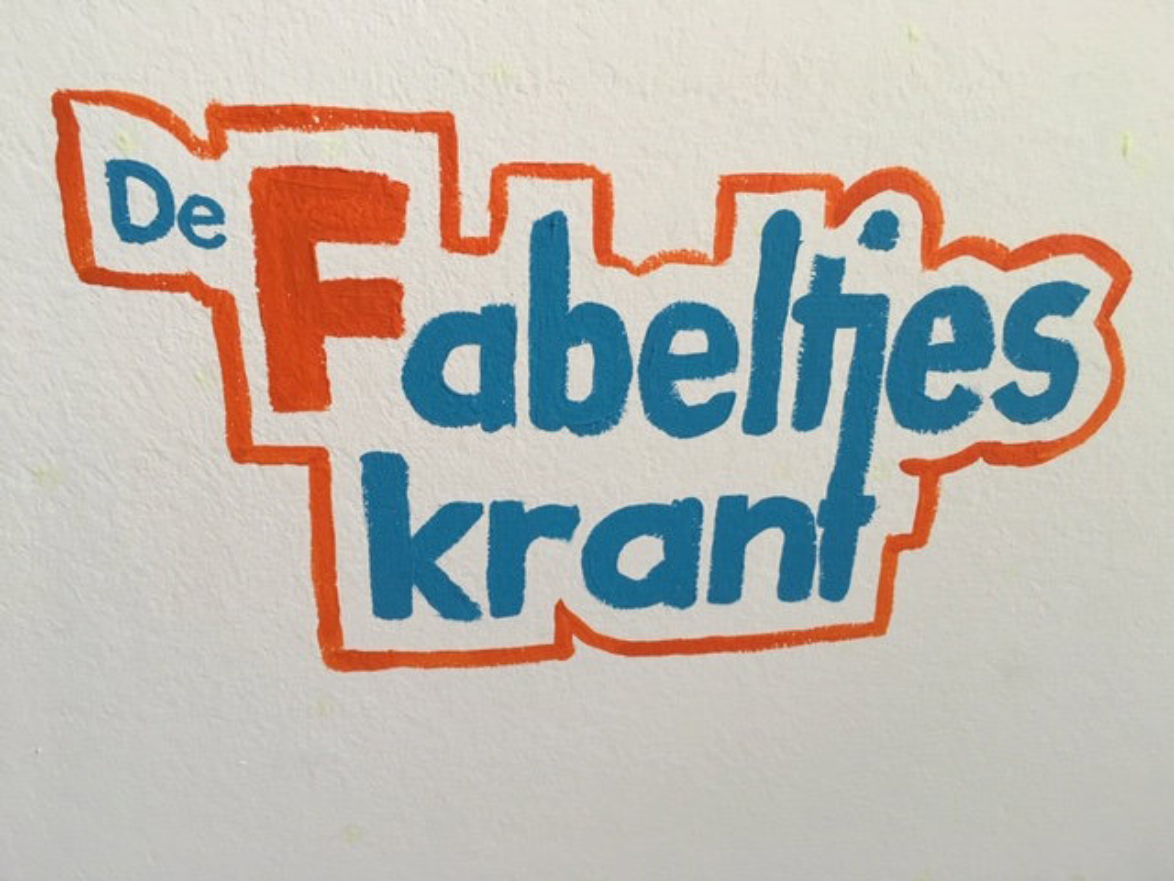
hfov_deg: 61.7
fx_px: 984
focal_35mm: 29
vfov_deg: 48.2
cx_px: 587
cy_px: 440
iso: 100
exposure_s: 1/33
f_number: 2.2
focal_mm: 4.15
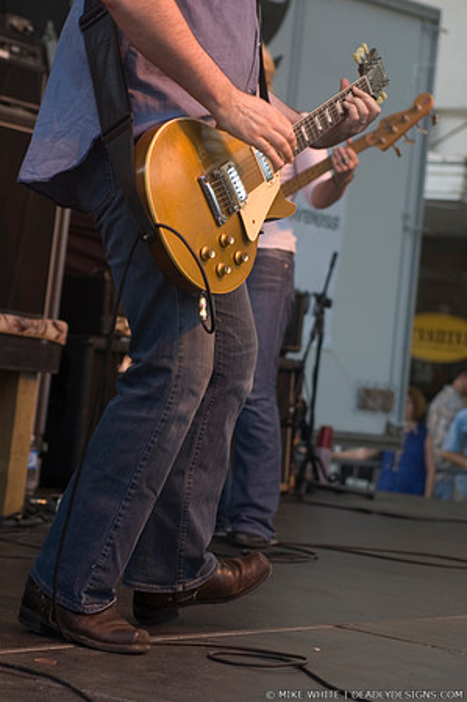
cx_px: 234
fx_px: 2048
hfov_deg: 13.0
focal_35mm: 105
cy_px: 351
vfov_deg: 19.5
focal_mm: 70
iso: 200
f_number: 4
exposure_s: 1/125
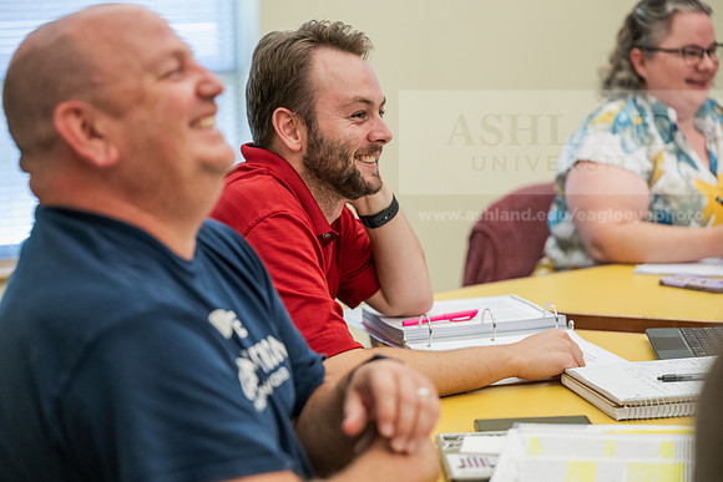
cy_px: 241
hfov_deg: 22.1
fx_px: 1848
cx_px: 362
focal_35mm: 92
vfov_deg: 14.9
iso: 1250
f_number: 2.8
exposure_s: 1/200
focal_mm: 92
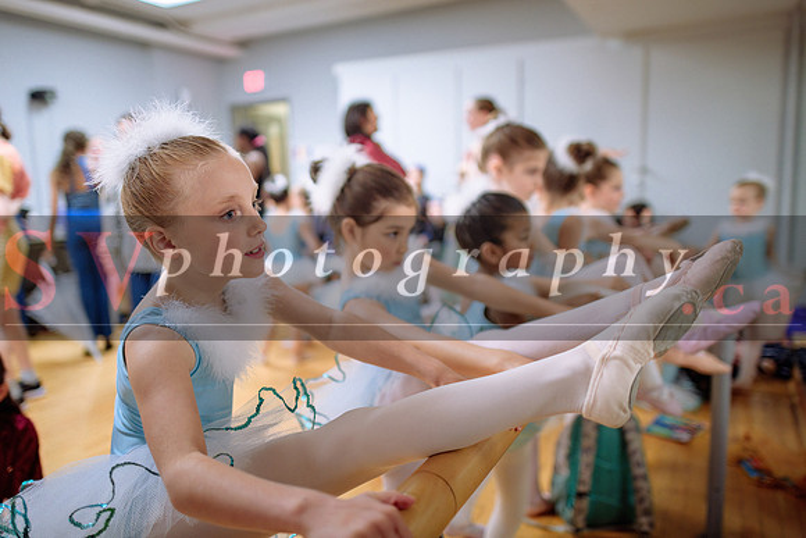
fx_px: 583
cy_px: 246
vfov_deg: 49.5
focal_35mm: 26
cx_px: 369
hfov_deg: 69.2
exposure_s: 1/250
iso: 800
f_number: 1.4
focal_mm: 24
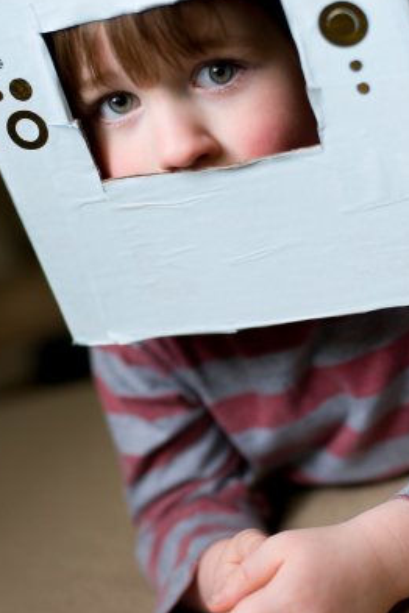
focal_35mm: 81
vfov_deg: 25.1
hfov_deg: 16.9
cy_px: 309
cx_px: 197
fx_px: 1380
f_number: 2.5
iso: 200
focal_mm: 50
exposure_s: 1/50
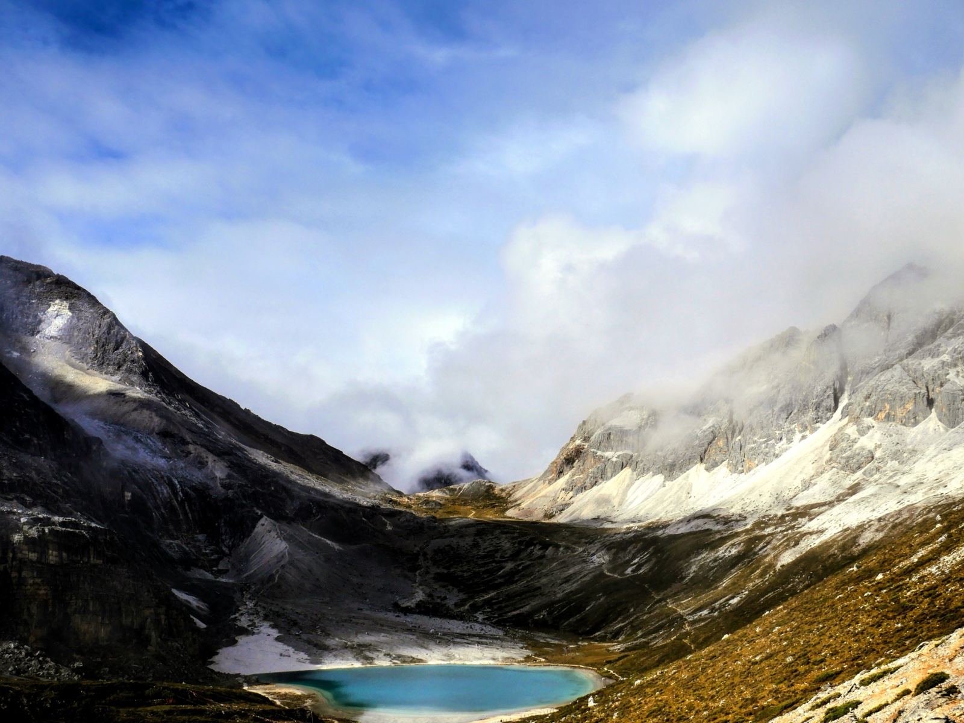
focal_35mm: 34
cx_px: 482
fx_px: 947
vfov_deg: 41.8
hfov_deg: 54.0
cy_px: 362
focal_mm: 17
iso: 200
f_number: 9
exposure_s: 1/640
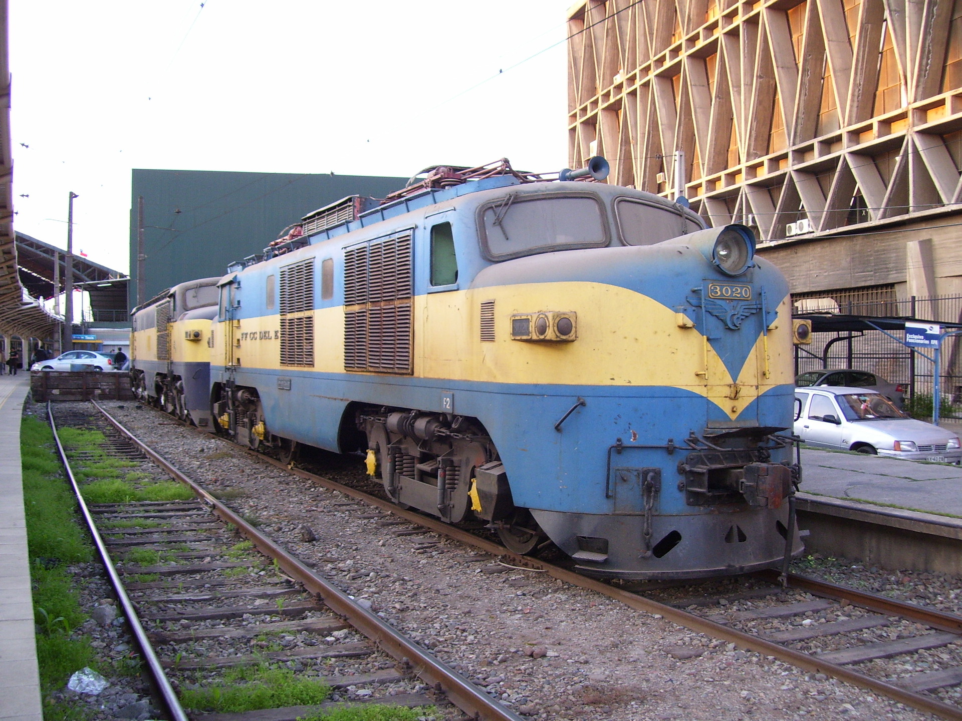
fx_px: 1028
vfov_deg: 38.7
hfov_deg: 50.1
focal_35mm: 37
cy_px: 360
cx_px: 481
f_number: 2.7
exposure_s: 1/60
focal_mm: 6
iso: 125
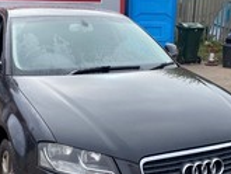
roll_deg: -1.7
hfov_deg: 34.9
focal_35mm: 55
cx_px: 116
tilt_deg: -15.5
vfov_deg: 26.5
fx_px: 367
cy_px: 105
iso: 32
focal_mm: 4.25
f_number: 1.8
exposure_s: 1/839
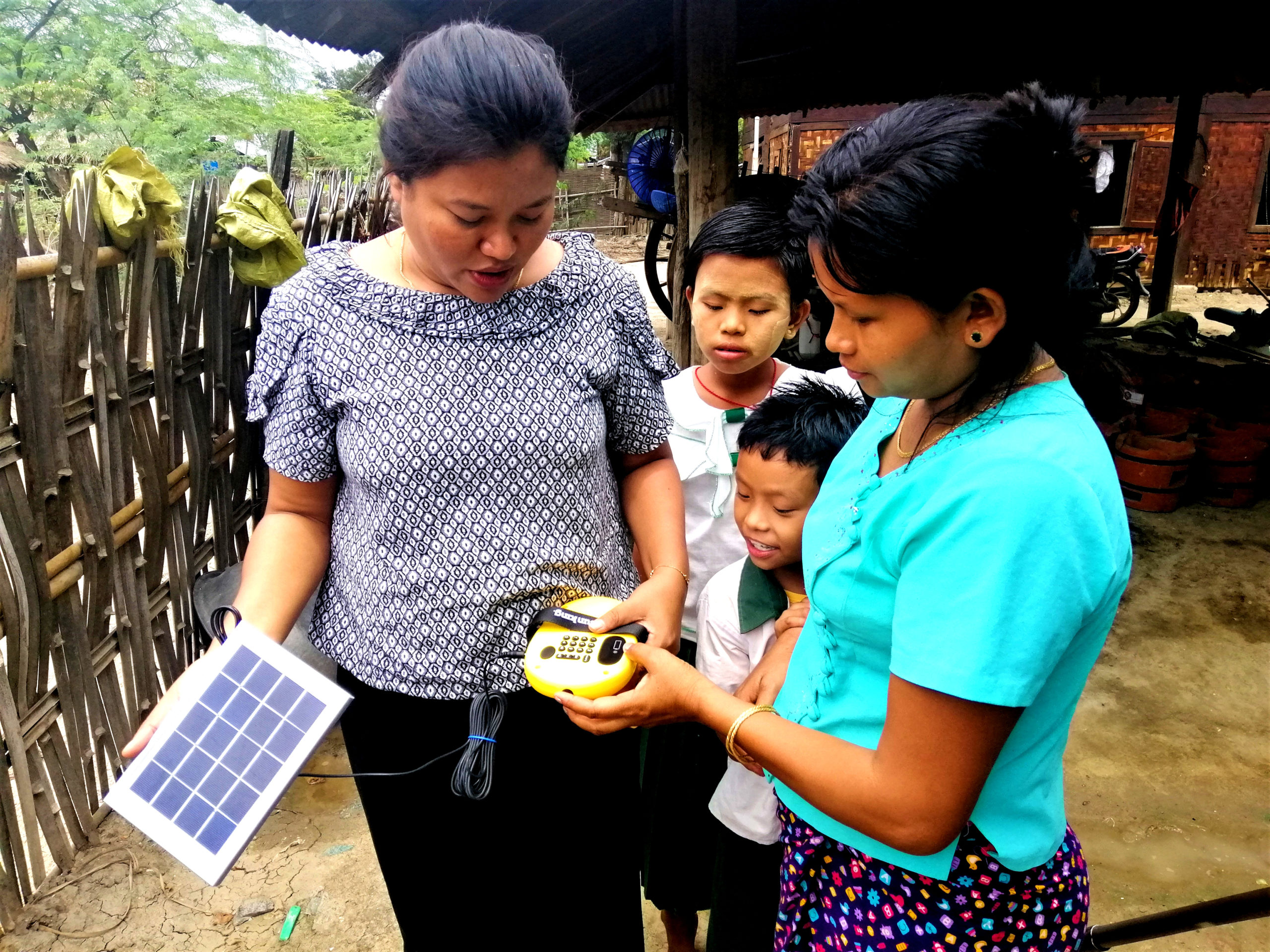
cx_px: 635
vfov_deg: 53.1
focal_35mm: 26
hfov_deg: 67.3
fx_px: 954
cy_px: 476
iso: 100
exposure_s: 1/900
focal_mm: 3.81
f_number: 2.2
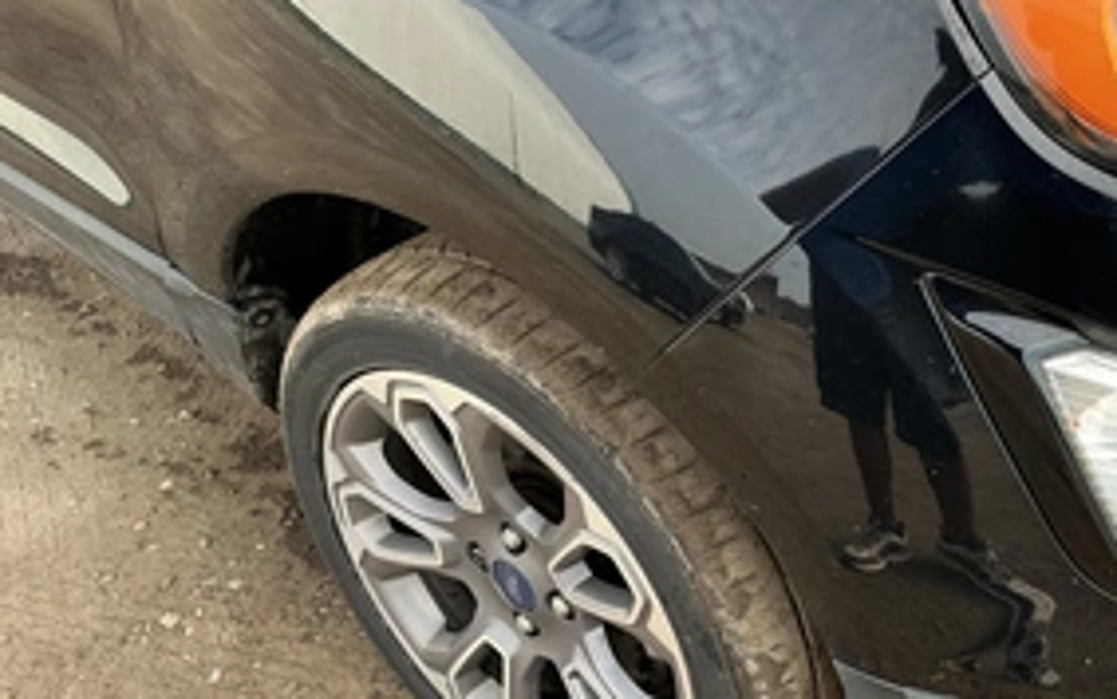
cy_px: 375
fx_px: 1279
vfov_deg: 30.5
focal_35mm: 42
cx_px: 754
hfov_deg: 46.4
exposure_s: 1/297
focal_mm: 3
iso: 25
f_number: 1.8
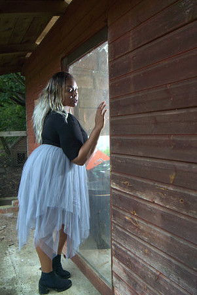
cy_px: 148
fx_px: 246
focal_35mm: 30
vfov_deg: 61.9
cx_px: 98
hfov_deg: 43.7
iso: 100
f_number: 4
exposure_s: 1/100
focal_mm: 20
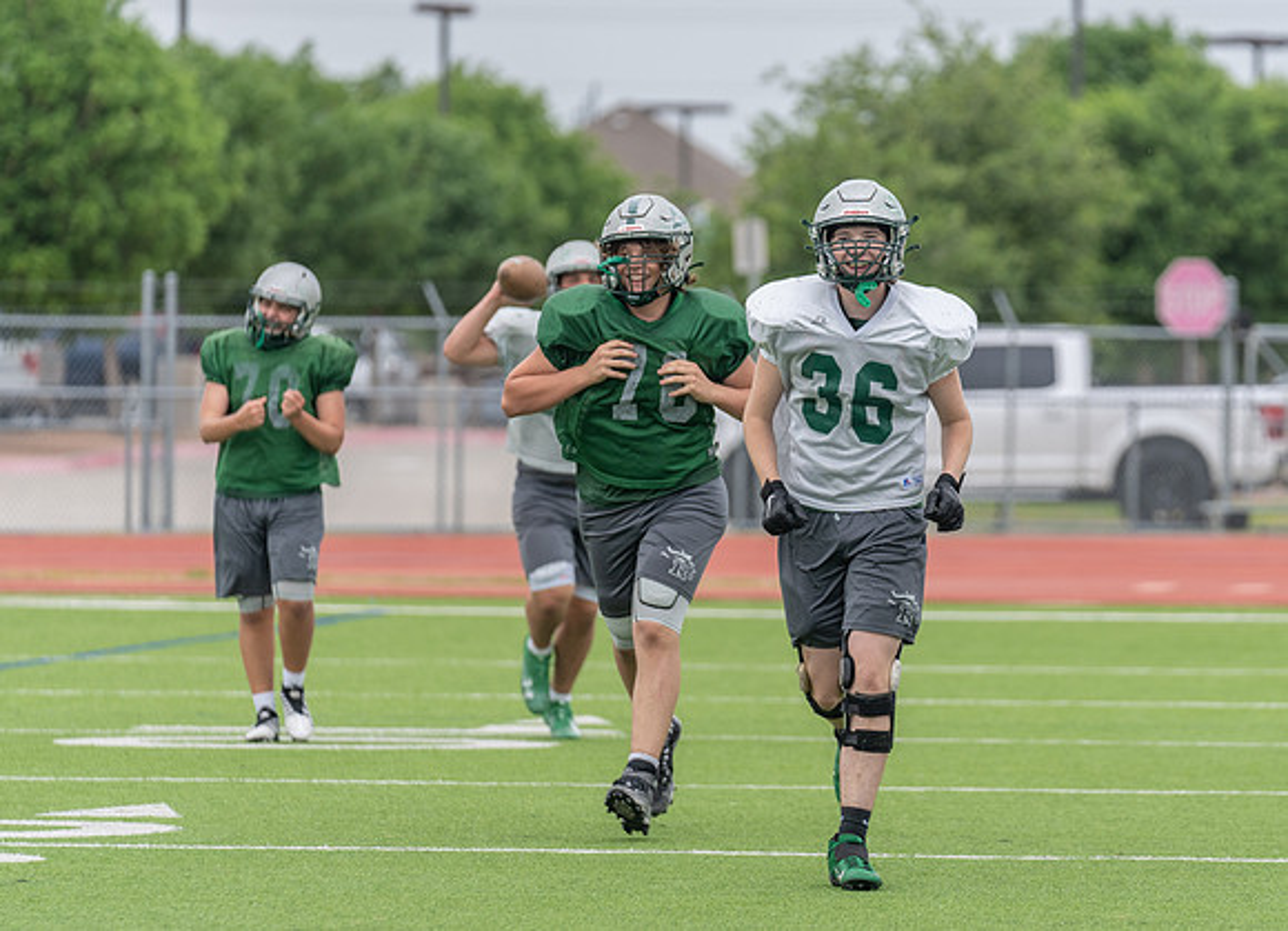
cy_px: 454
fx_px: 10366
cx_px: 758
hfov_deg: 7.1
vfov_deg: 5.1
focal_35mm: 282
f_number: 3.5
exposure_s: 1/1250
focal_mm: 200
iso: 250
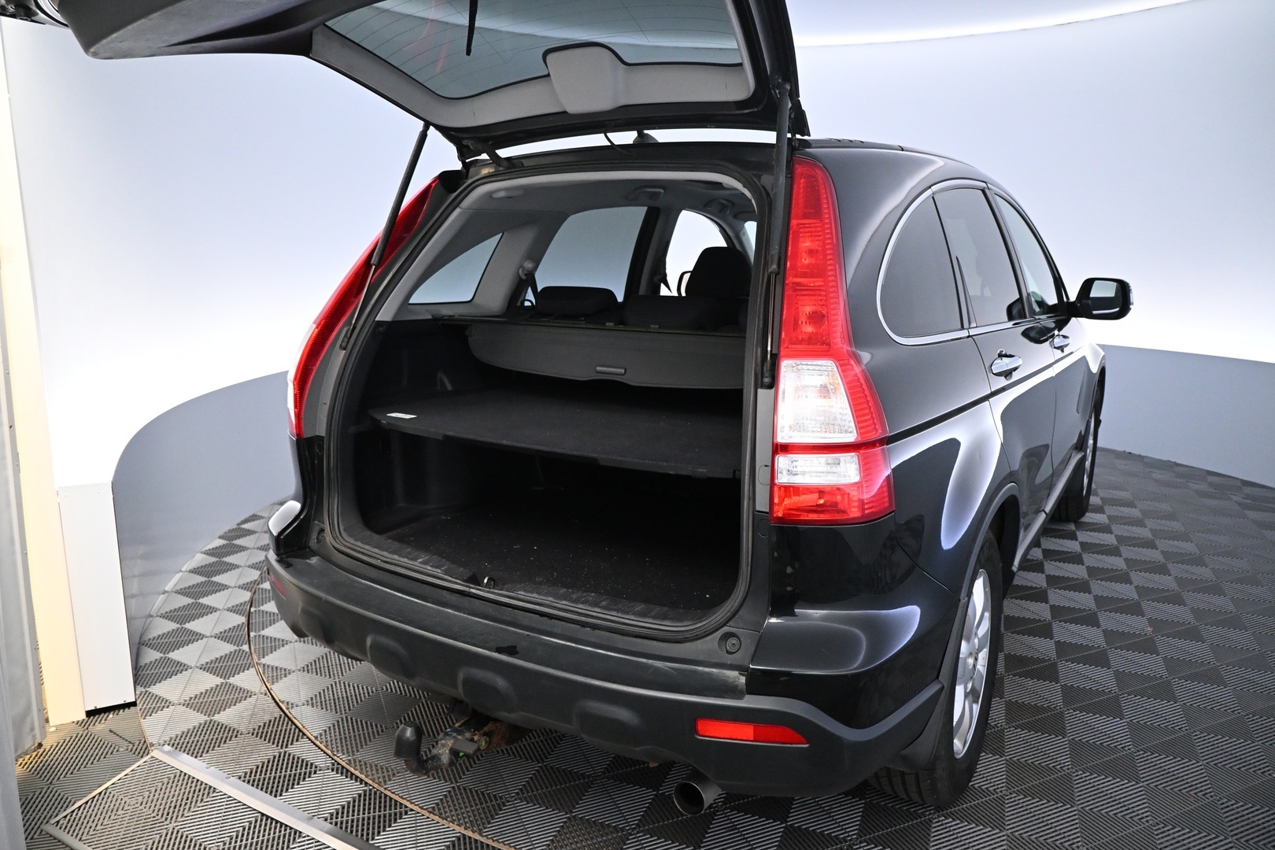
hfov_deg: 70.4
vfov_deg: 50.4
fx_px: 903
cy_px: 425
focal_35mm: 26
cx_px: 638
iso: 2800
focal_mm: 17
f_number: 3.5
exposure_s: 1/125
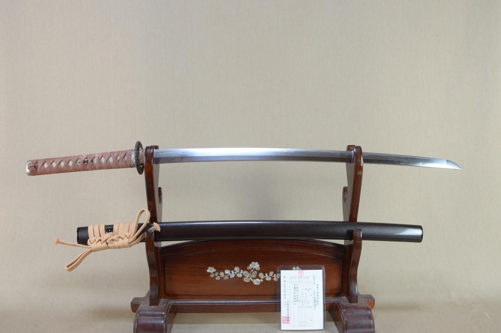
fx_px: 417
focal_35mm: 30
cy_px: 166
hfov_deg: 62.0
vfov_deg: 43.5
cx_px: 250
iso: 400
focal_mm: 20
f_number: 11
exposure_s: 1/1.6
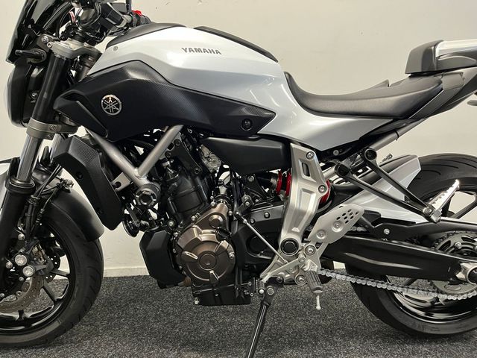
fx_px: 358
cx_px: 238
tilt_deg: -6.9
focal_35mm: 26
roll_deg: +1.5
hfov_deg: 67.3
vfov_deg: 53.1
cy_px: 179
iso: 250
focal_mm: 5.1
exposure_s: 1/50
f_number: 1.6
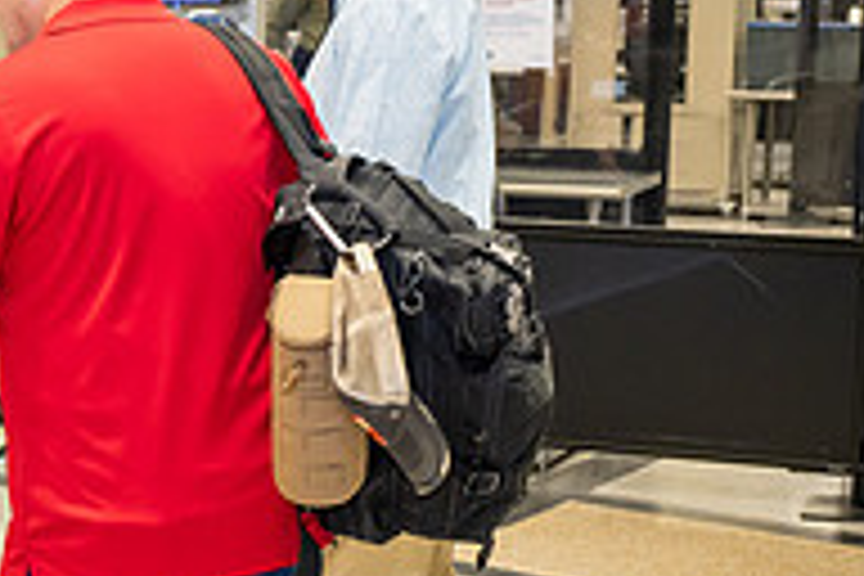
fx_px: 3048
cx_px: -374
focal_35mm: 127
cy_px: 360
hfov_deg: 15.1
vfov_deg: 10.8
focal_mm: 42
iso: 2000
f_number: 5.3
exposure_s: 1/100
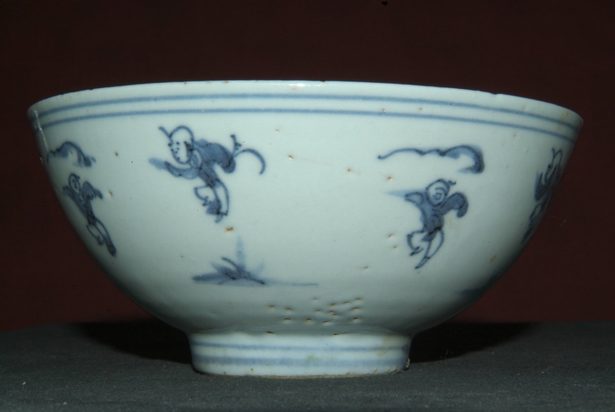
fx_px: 1334
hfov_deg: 26.0
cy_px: 206
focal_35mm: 78
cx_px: 308
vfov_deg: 17.5
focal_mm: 52
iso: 400
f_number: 27
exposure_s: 1/180
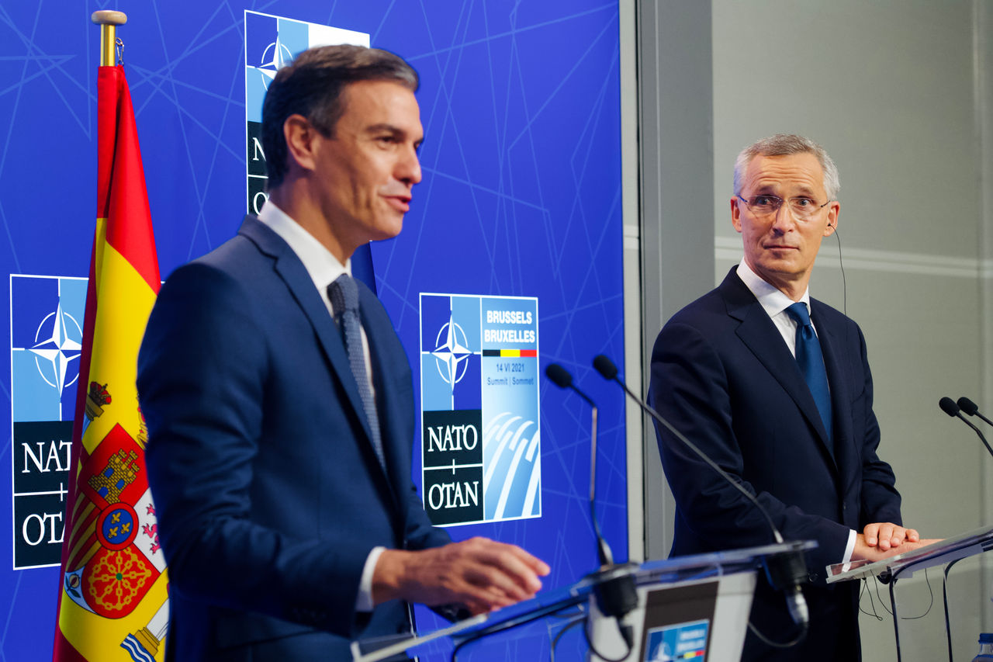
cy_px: 331
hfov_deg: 22.1
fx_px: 2537
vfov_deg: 14.9
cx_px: 496
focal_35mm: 92
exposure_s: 1/160
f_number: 4
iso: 3200
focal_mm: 92
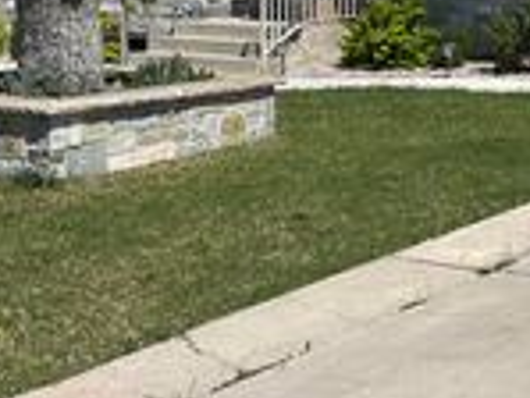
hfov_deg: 20.5
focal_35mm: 87
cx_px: 690
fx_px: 1333
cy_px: -73
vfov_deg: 16.3
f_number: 1.6
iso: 50
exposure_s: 1/5848
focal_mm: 5.1
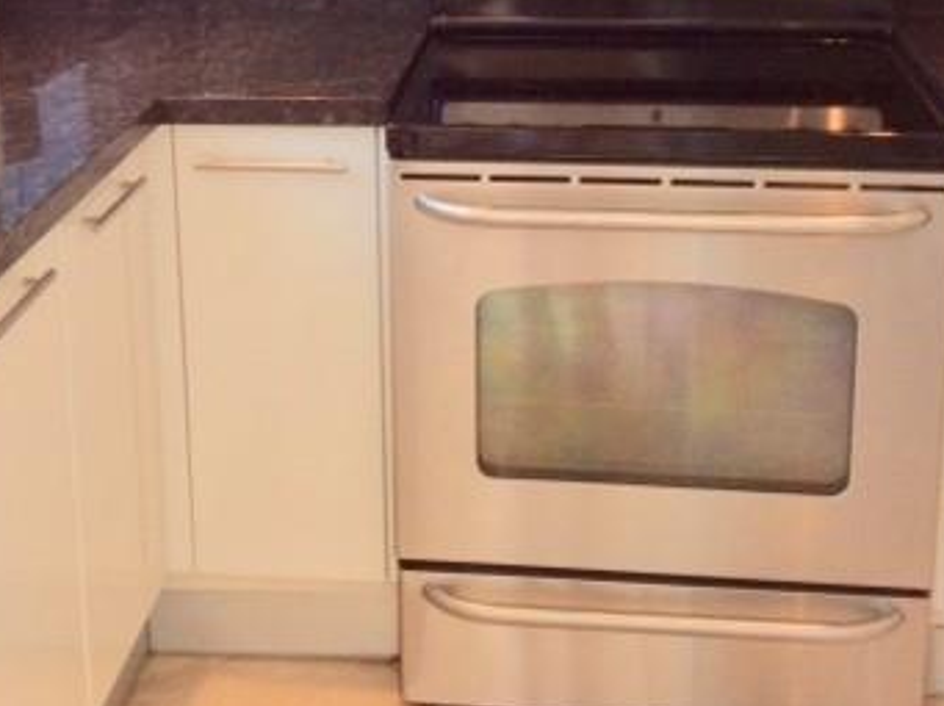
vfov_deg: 23.8
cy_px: 97
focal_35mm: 60
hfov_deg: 32.2
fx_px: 1635
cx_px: 404
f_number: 2.4
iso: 32
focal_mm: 3.3
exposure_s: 1/60
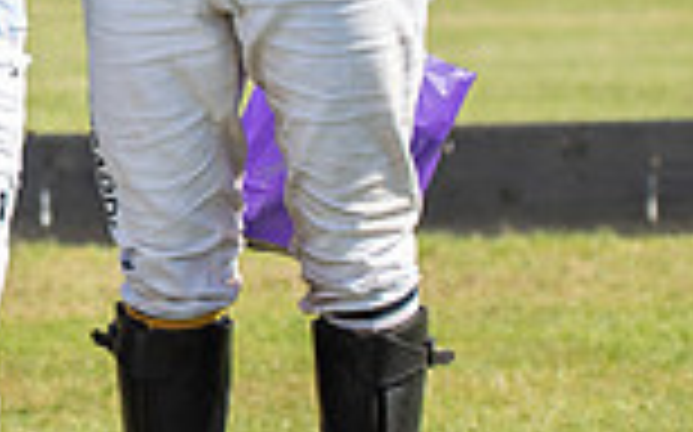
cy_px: -106
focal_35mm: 299
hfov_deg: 6.9
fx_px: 5643
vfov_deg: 4.4
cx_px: -354
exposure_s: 1/8000
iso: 400
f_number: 2.8
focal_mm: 70
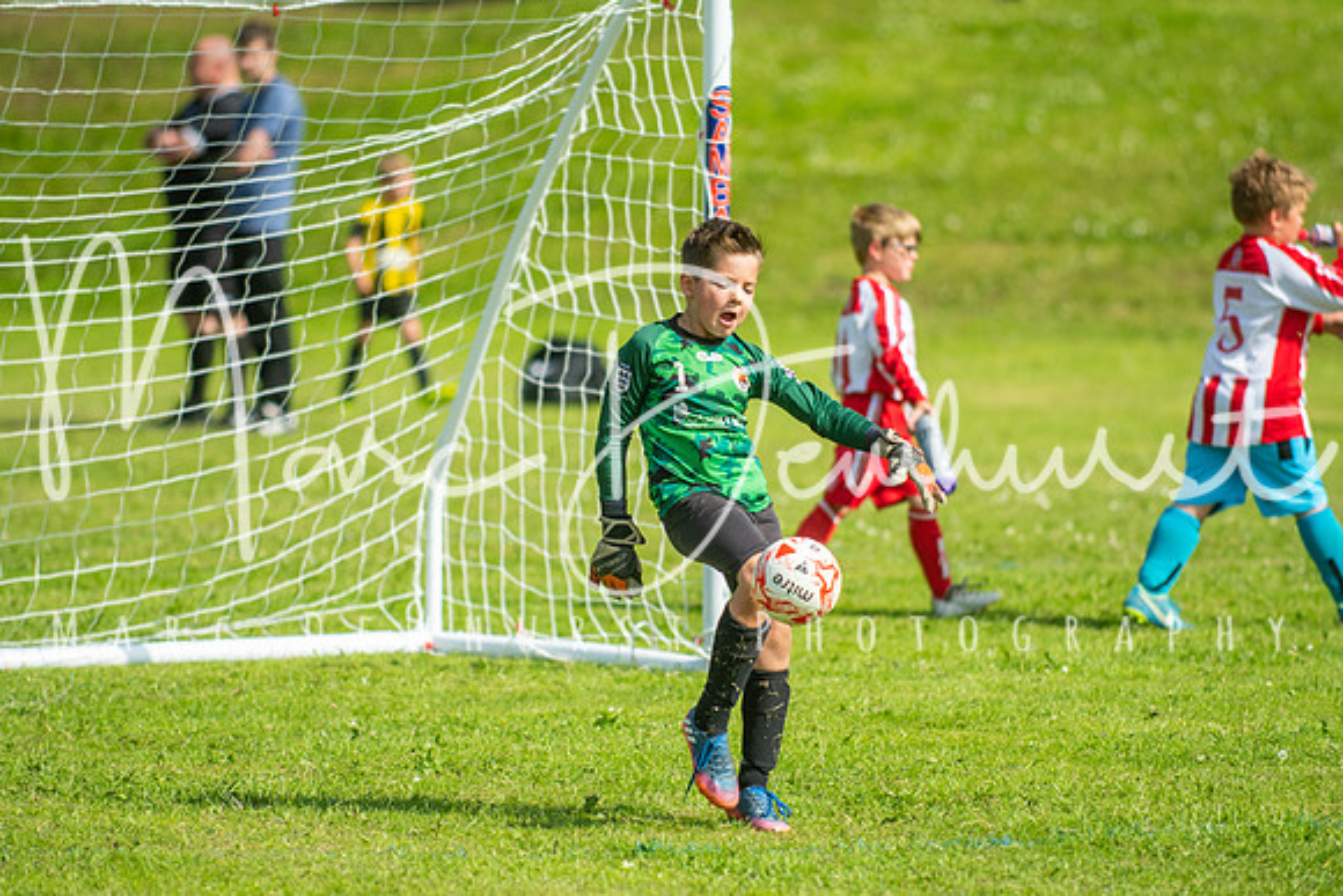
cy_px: 448
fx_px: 11194
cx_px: 672
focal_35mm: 300
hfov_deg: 6.9
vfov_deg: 4.6
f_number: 3.2
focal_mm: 200
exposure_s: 1/3200
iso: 250
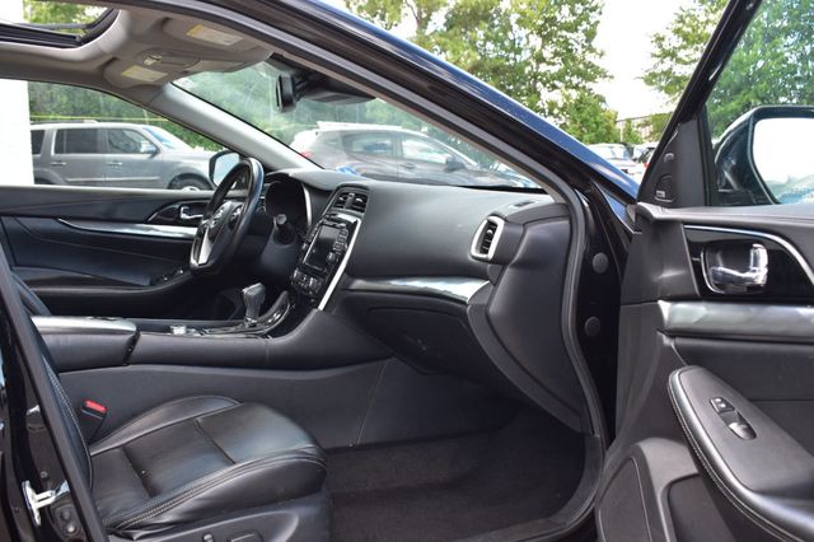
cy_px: 271
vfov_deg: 36.8
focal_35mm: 36
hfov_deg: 53.2
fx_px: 814
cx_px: 407
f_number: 8
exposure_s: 1/60
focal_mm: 24
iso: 400
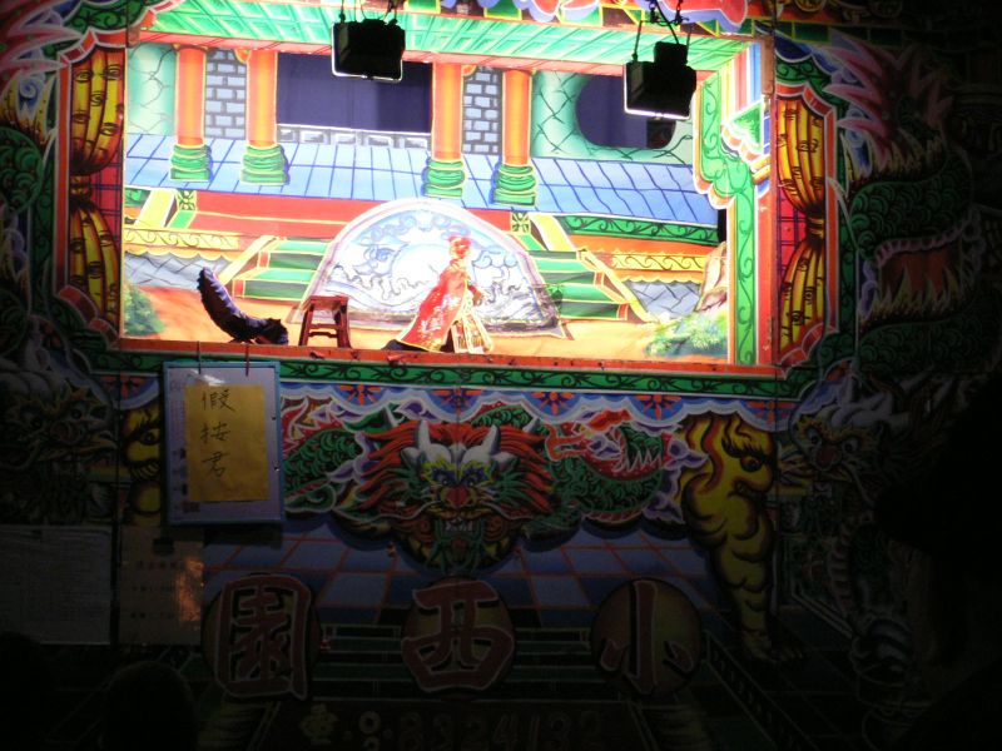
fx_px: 3039
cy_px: 376
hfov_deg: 18.7
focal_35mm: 105
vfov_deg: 14.1
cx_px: 501
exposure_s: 1/13
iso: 200
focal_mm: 17.4
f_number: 5
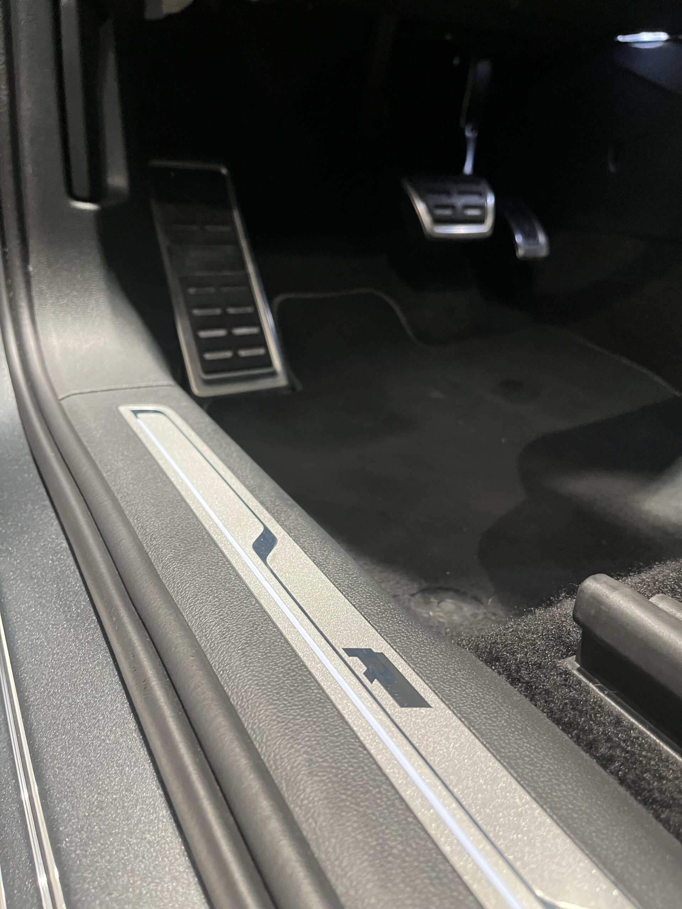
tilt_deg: -23.3
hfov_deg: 53.1
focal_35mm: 26
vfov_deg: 67.3
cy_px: 454
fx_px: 683
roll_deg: -1.2
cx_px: 341
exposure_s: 1/50
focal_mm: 5.1
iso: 500
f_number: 1.6
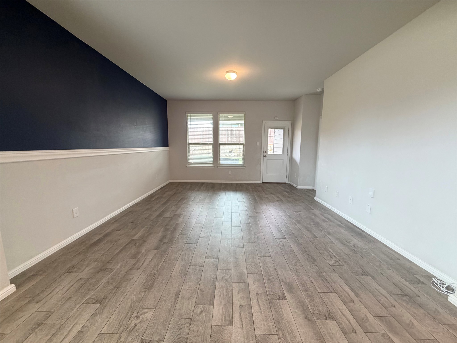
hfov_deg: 102.1
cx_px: 228
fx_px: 185
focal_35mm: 14
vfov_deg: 85.7
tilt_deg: -9.3
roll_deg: +0.0
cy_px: 172
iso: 320
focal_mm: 2.22
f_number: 2.2
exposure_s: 1/120
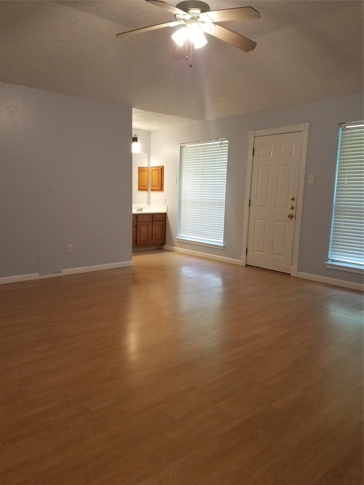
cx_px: 182
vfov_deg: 67.3
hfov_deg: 53.1
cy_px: 242
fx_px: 365
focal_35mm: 26
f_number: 1.7
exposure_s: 1/60
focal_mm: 4.2
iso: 160
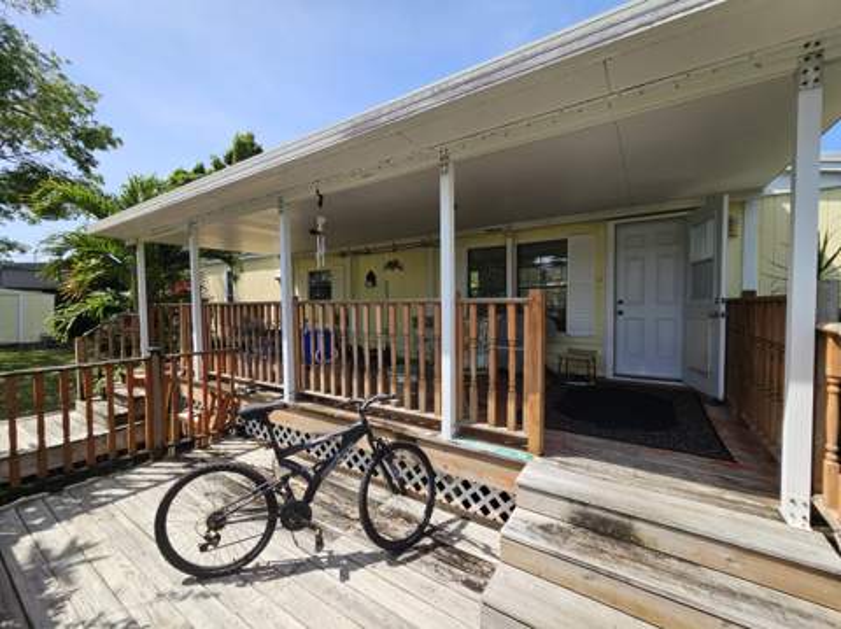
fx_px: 316
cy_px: 314
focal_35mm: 13
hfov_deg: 106.2
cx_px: 420
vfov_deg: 89.8
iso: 50
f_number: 2.2
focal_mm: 2.2
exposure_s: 1/1402
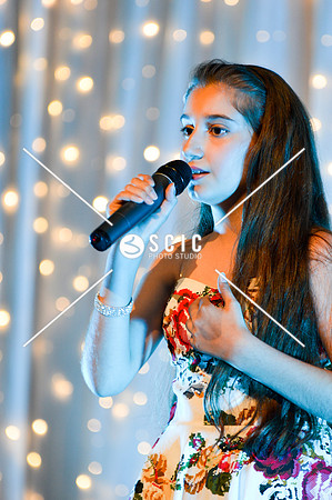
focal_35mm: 278
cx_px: 166
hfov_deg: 4.9
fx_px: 3847
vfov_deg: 7.4
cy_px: 250
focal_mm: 185
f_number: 2.8
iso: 500
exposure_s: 1/125
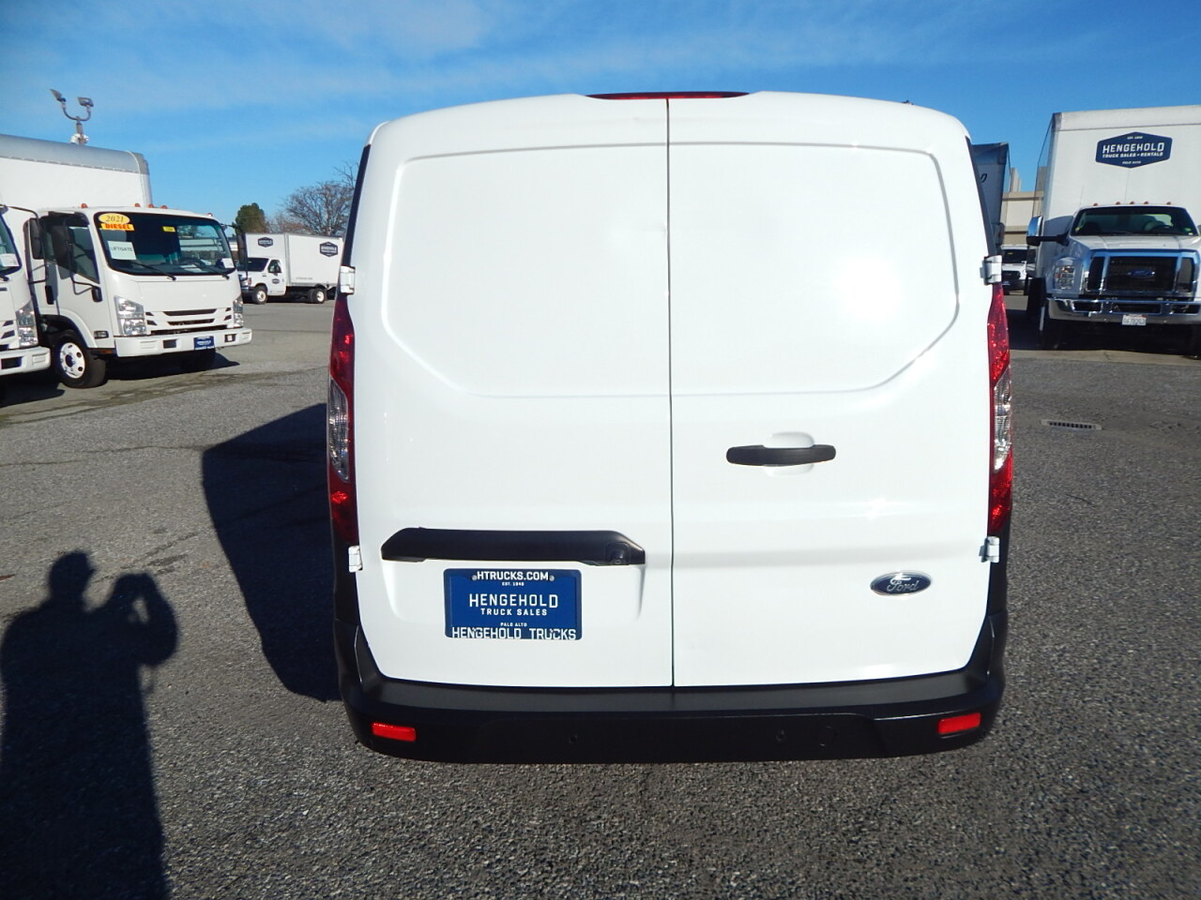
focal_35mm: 22
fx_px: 763
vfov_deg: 61.1
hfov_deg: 76.4
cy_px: 450
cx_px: 600
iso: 125
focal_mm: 4
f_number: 6
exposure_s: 1/1500
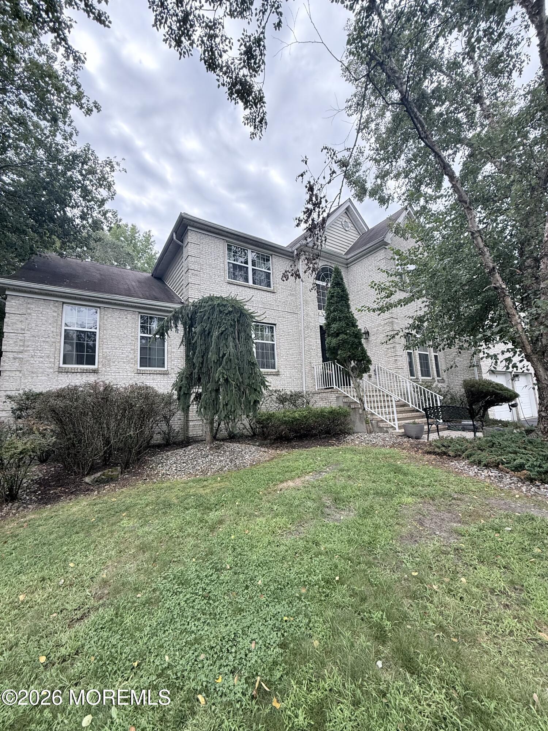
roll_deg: +3.4
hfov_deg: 85.7
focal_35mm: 14
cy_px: 366
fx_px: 296
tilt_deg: +10.1
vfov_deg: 102.1
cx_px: 274
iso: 64
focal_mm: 2.22
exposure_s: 1/416
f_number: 2.2
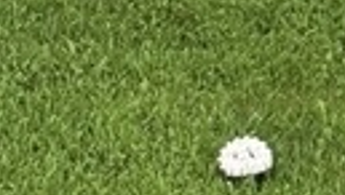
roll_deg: -0.4
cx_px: 308
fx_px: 2006
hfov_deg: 9.8
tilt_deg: +12.1
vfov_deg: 3.9
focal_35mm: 219
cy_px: -1189
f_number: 1.78
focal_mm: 6.76
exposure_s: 1/876
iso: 80
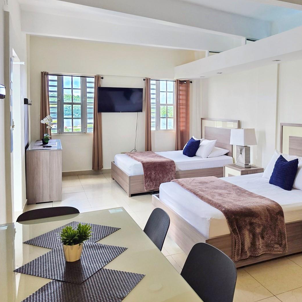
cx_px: 218
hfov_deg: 50.8
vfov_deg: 52.5
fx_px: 306
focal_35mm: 31
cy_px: 145
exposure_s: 1/120
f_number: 1.7
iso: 80
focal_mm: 6.3
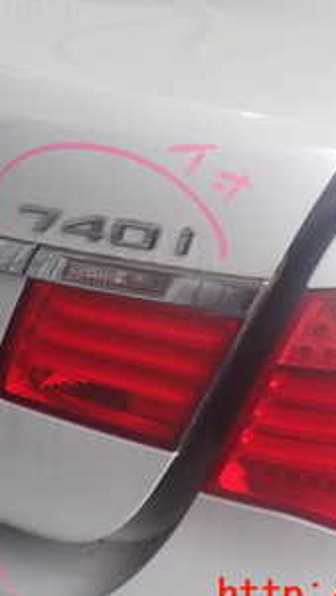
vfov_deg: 32.0
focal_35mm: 65
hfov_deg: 18.4
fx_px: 1029
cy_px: 178
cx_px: 71
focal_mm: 5.4
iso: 160
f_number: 2.3
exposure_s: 1/125
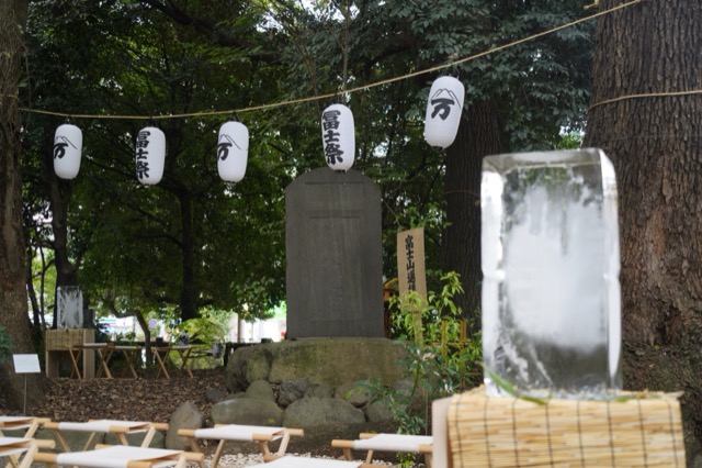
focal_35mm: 43
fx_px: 838
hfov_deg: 45.5
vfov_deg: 31.2
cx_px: 351
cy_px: 234
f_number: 4
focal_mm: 43
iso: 200
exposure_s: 1/100
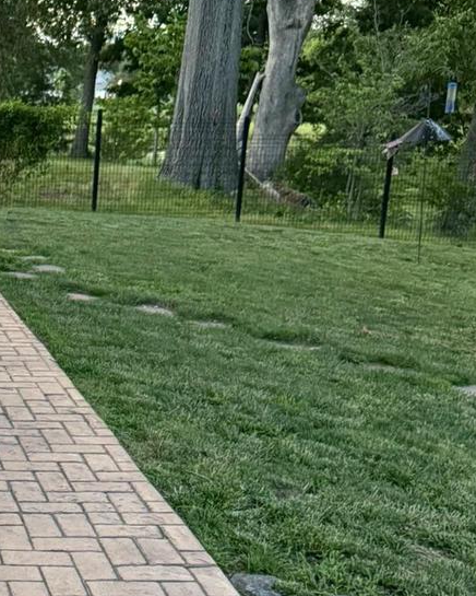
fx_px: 1162
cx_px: -126
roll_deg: +0.7
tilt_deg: -17.6
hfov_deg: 21.2
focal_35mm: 66
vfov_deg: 28.0
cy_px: 491
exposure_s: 1/60
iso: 500
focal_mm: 6.76
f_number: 1.78
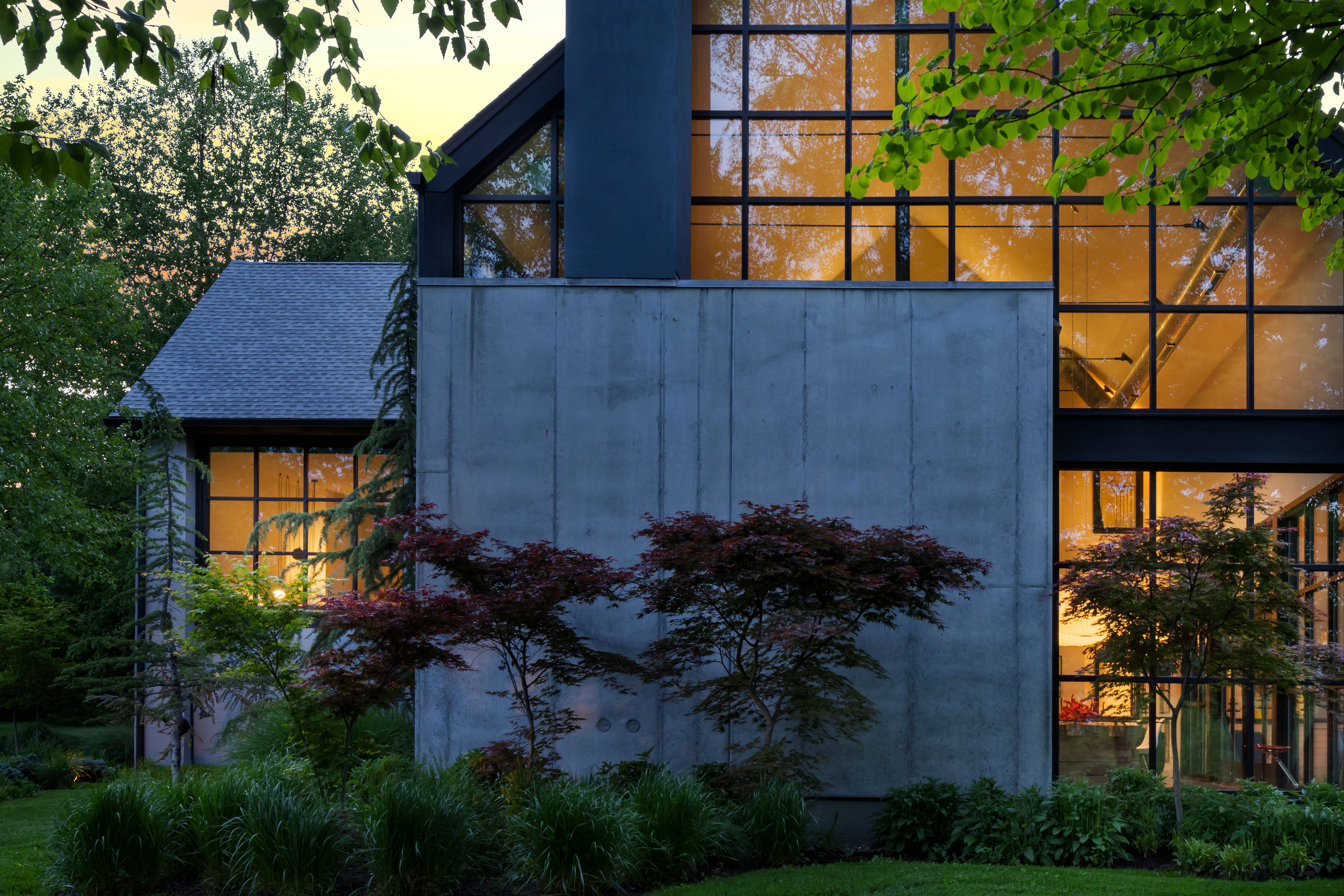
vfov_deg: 32.2
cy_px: 261
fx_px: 1531
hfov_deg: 46.4
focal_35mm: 41
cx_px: 938
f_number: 11
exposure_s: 1/1.25
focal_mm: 24
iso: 800
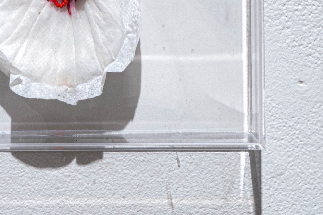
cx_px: 71
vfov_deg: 11.2
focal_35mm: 119
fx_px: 1068
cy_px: -77
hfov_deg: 17.1
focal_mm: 40
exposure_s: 1/8
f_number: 25
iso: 2000
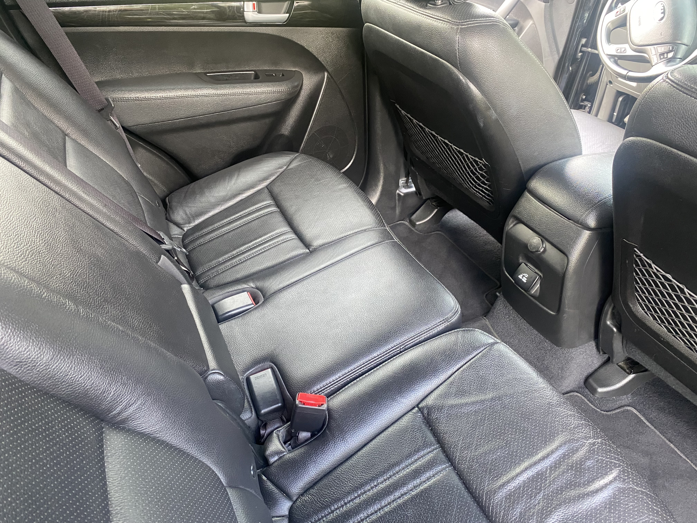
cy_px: 262
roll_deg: +0.9
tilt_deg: -38.4
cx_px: 348
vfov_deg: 53.1
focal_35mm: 26
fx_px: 524
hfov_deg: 67.3
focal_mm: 4.25
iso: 320
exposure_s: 1/60
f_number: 1.8
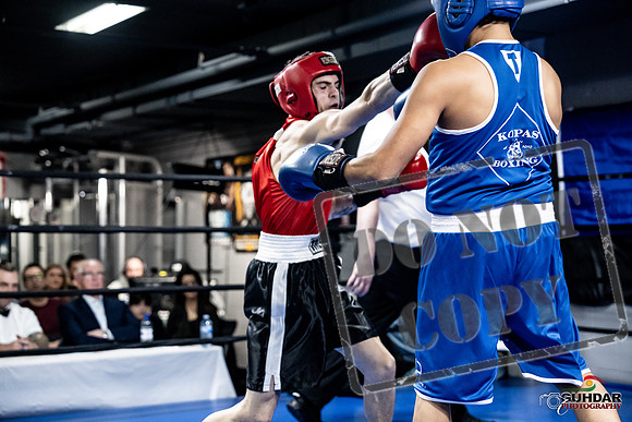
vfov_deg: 19.5
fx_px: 1229
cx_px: 316
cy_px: 211
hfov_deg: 28.8
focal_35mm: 70
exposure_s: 1/1000
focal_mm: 70
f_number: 2.8
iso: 8000
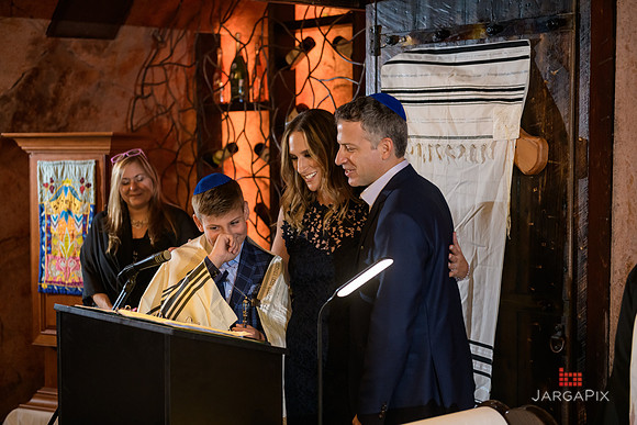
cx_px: 318
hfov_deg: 33.4
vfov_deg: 22.6
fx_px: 1062
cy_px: 212
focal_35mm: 60
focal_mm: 60
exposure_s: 1/125
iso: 1600
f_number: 3.2
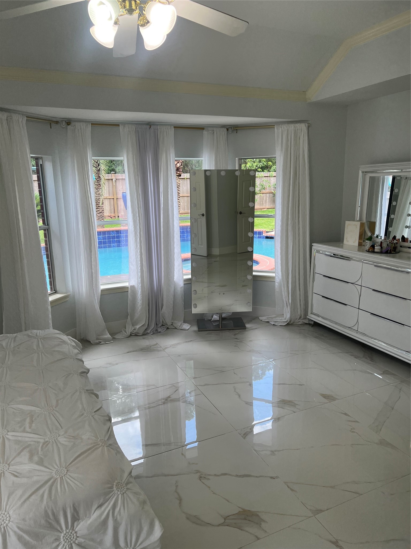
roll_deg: +2.3
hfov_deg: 53.1
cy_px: 274
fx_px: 412
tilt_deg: -9.8
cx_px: 206
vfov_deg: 67.3
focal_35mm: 26
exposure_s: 1/120
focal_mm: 5.7
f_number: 1.5
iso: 32
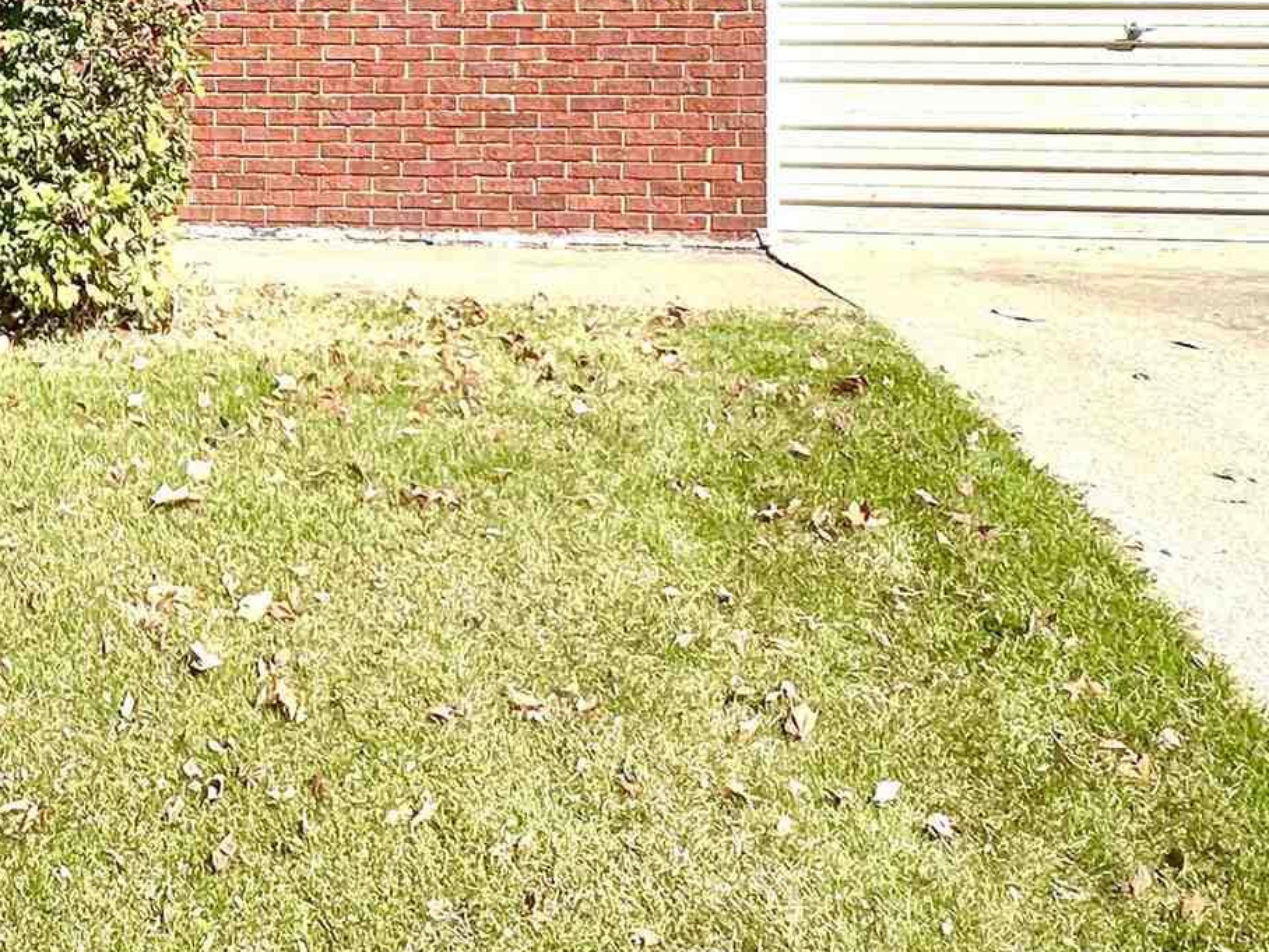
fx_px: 1613
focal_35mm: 44
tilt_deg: +0.4
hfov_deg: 38.1
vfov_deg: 30.4
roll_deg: +0.3
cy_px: -18
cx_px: -6
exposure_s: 1/1107
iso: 32
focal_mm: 1.57
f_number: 1.8
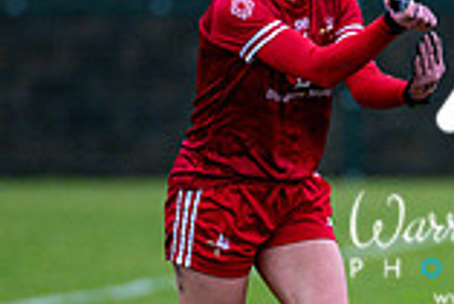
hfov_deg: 1.9
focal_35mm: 1107
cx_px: 538
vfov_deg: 1.2
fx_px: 13973
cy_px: 178
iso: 2000
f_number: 2.8
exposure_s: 1/1000
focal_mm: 300
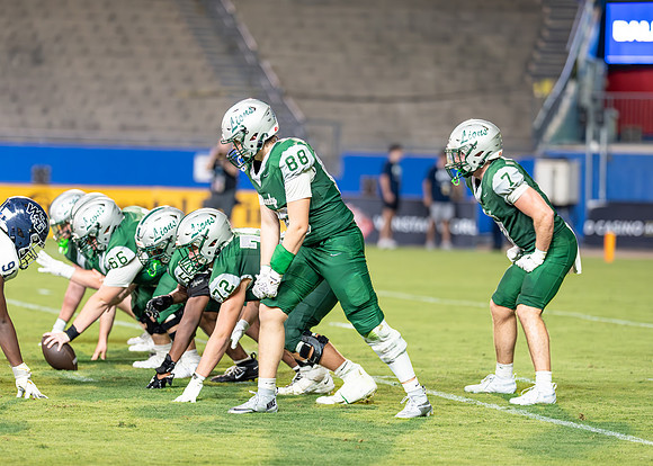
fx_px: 3649
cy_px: 248
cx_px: 292
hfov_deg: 10.2
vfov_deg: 7.3
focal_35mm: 197
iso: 1600
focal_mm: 135
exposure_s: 1/1600
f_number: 1.8
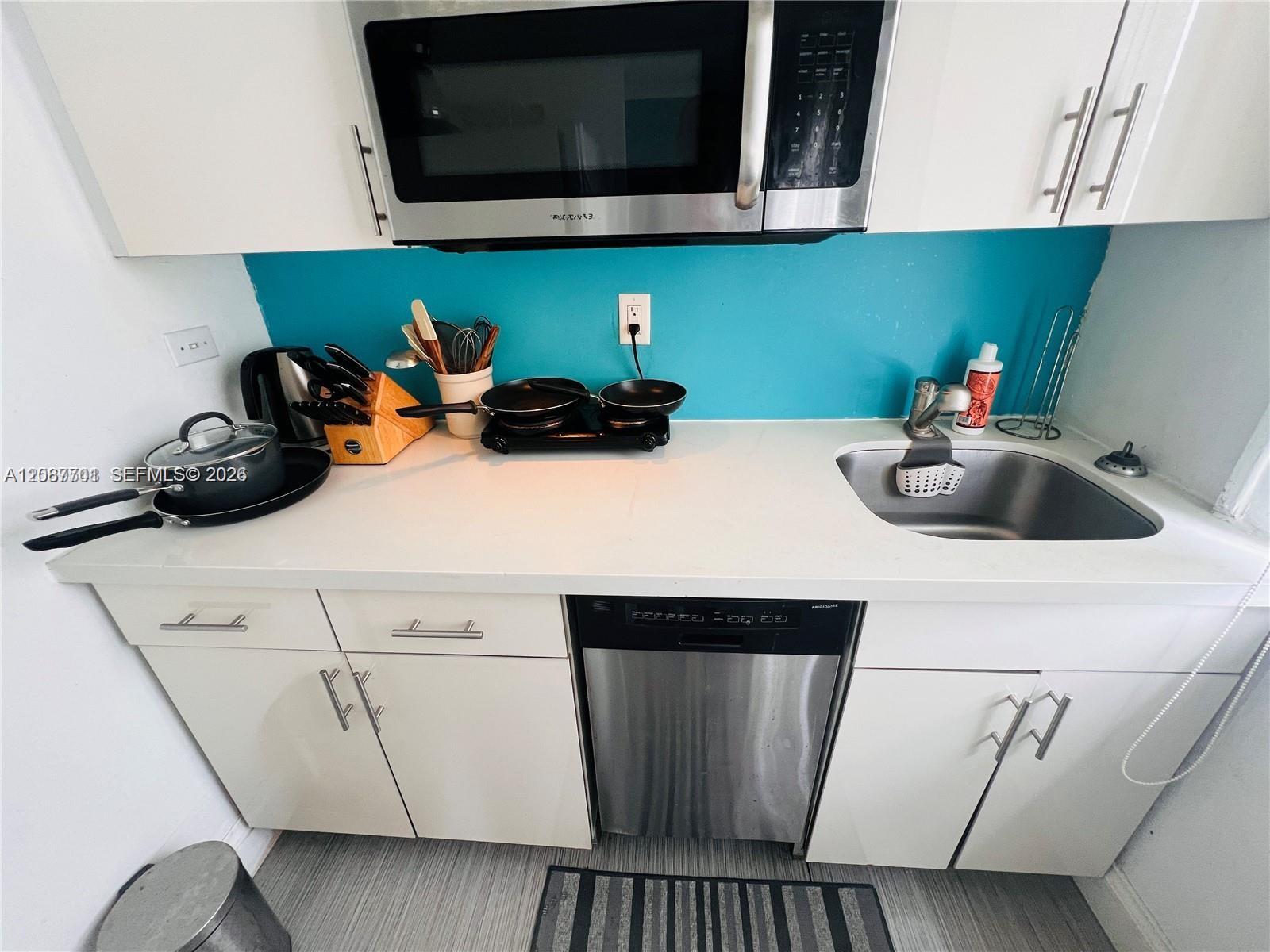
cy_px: 476
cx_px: 635
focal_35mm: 13
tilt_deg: -26.7
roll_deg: +1.8
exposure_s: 1/99
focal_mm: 1.57
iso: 125
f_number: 1.8
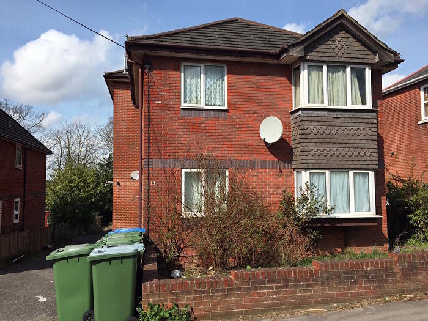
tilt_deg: +4.4
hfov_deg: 61.7
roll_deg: +0.8
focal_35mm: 29
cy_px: 160
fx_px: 359
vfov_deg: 48.2
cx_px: 214
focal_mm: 4.15
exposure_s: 1/1980
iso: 32
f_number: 2.2
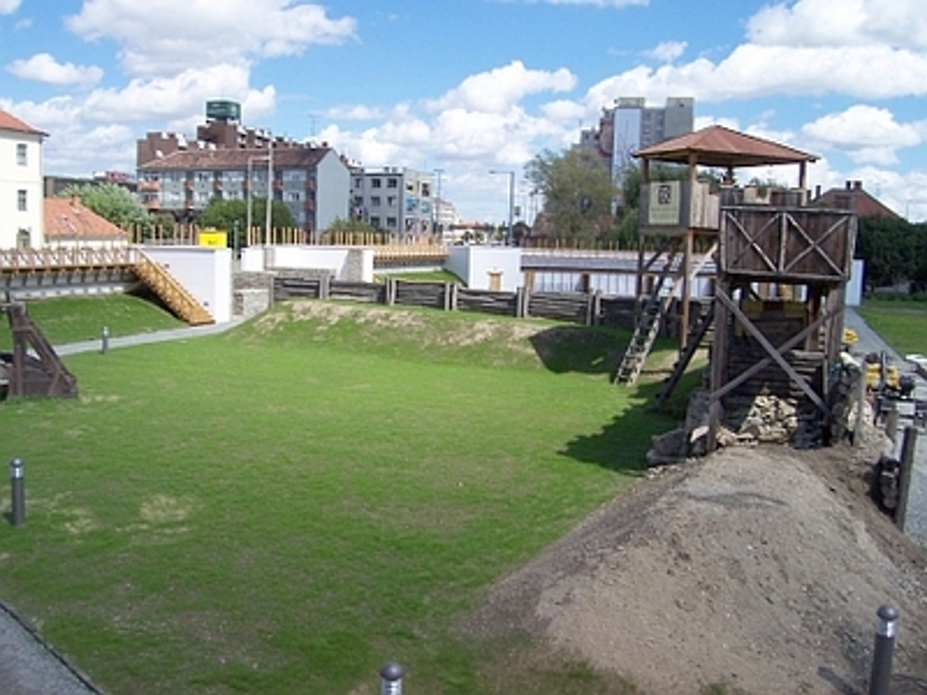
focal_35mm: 34
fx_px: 911
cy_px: 348
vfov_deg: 41.8
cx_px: 464
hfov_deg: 54.0
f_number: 5.6
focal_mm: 5.6
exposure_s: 1/500
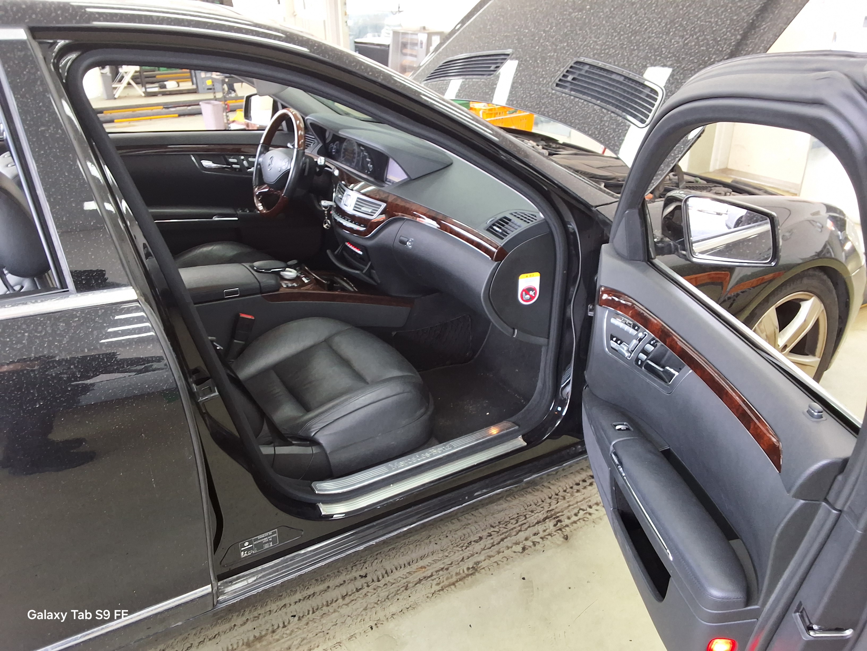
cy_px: 326
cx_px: 434
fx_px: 701
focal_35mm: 28
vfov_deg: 49.7
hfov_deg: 63.4
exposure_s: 1/40
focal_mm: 2.91
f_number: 1.9
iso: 40
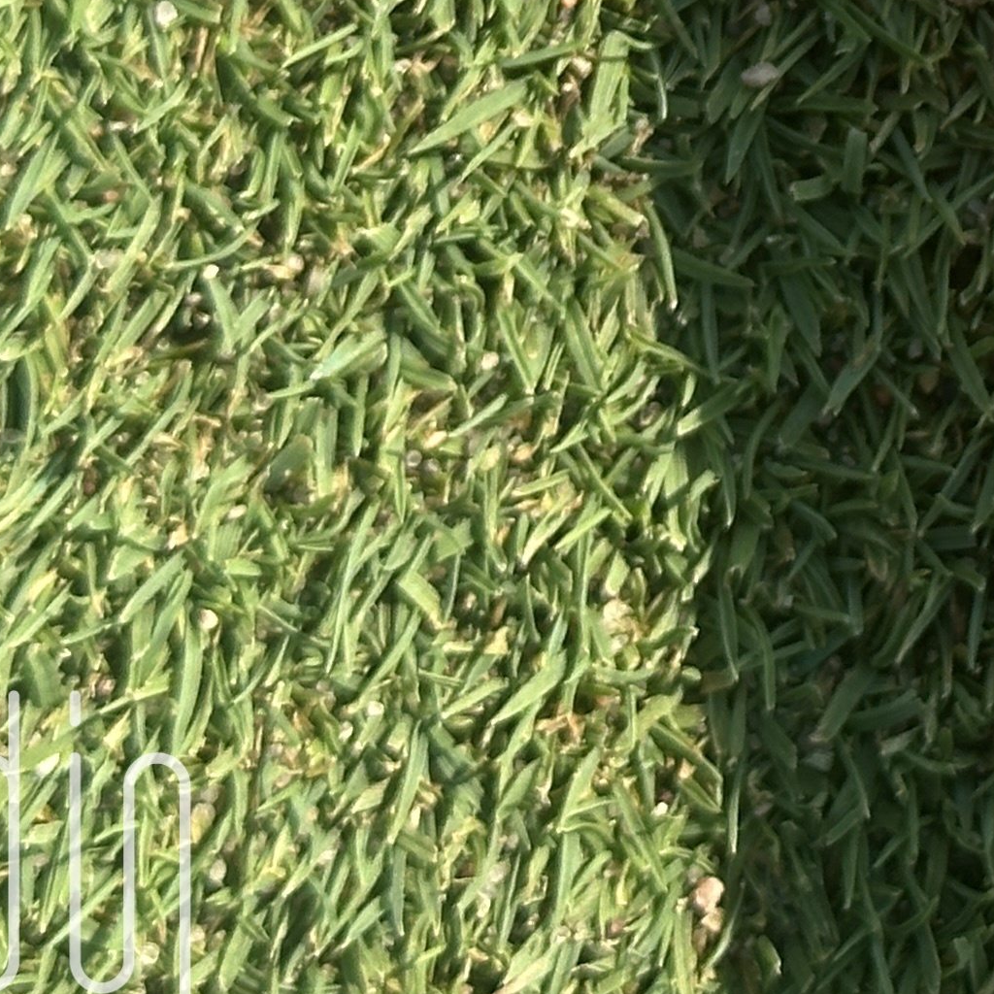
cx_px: 1329
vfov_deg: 10.3
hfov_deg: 10.2
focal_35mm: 167
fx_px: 5425
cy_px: -260
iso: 64
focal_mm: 6.86
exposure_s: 1/1916
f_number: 1.78
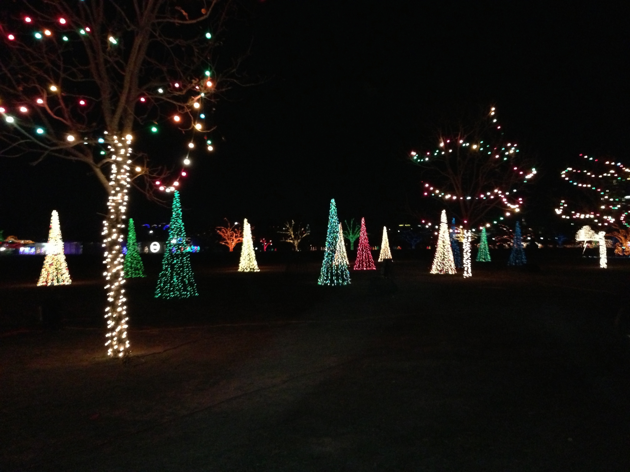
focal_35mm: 33
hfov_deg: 55.4
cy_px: 236
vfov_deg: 42.9
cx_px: 315
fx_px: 601
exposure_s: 1/16
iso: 800
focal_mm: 4.13
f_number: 2.4
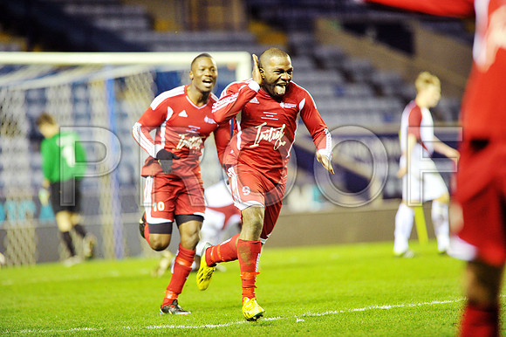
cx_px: 253
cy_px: 168
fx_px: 4214
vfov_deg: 4.6
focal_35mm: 300
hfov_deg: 6.9
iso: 4000
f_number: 3.5
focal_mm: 300
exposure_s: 1/500
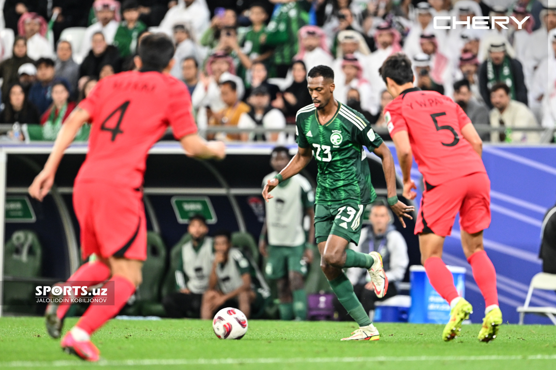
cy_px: 185
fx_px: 6177
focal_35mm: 400
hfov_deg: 5.2
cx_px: 278
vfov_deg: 3.4
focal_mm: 400
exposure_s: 1/1000
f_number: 2.8
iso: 1600
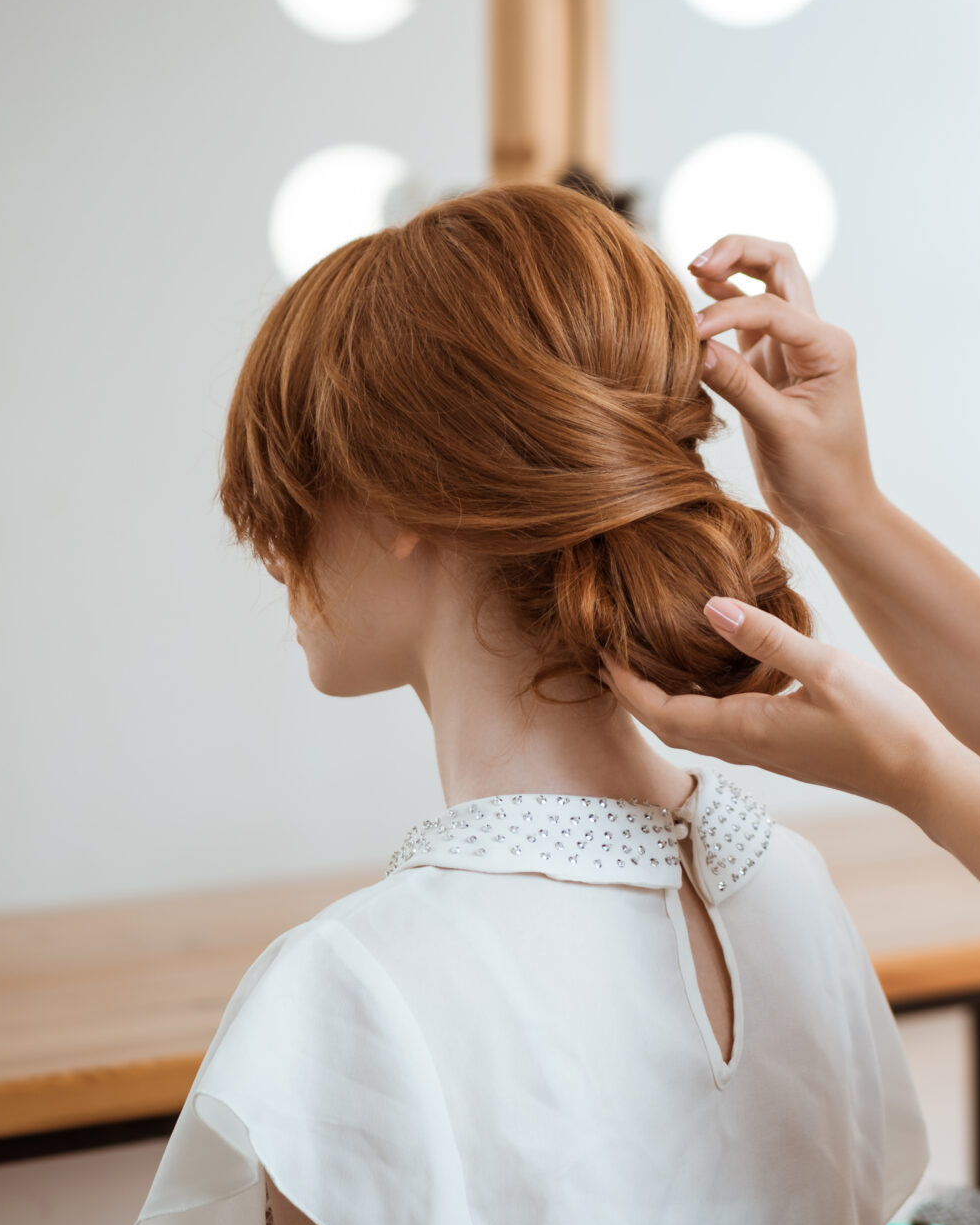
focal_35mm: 206
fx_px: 7469
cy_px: 442
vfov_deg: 9.4
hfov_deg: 7.5
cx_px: 1130
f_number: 2.8
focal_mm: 105
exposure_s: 1/200
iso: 125
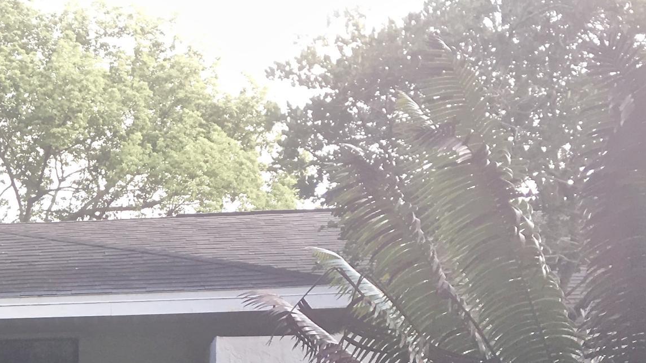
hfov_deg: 23.4
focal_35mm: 83
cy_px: 507
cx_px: -125
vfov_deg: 13.9
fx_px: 1422
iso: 25
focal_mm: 4.15
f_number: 2.2
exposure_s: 1/120
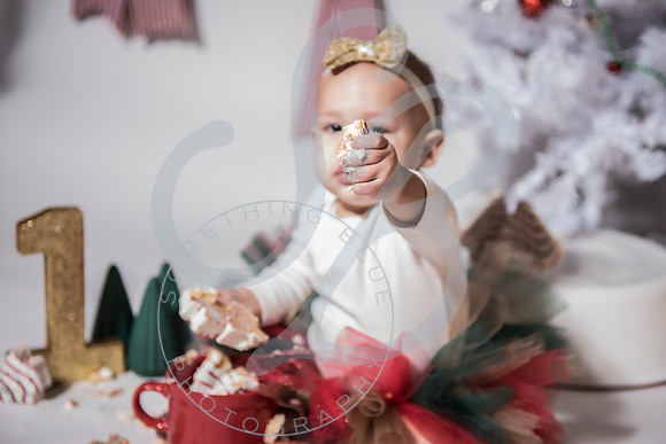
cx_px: 333
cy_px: 222
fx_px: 1116
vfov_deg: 22.5
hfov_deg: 33.2
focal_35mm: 60
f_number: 2.8
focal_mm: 56
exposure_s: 1/125
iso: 100
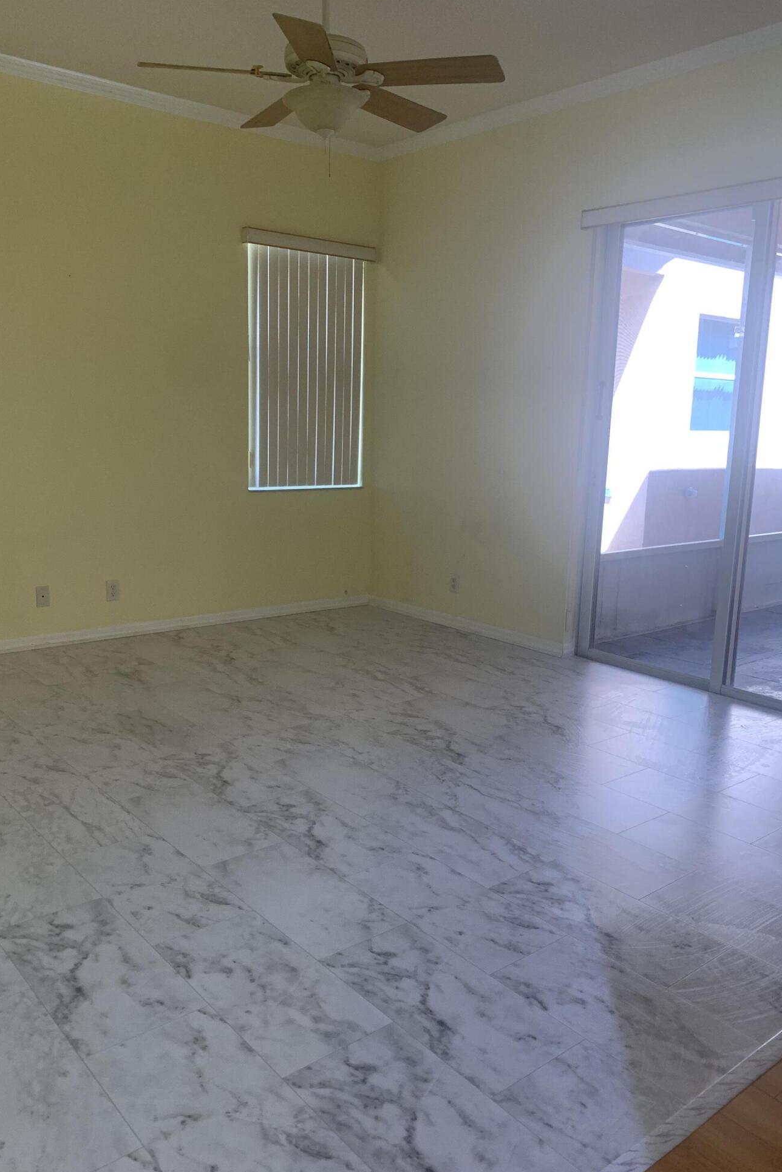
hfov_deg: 46.4
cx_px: 386
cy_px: 598
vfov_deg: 65.5
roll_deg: -1.3
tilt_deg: -9.8
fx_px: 912
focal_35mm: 28
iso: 125
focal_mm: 4.25
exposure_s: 1/60
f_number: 1.8
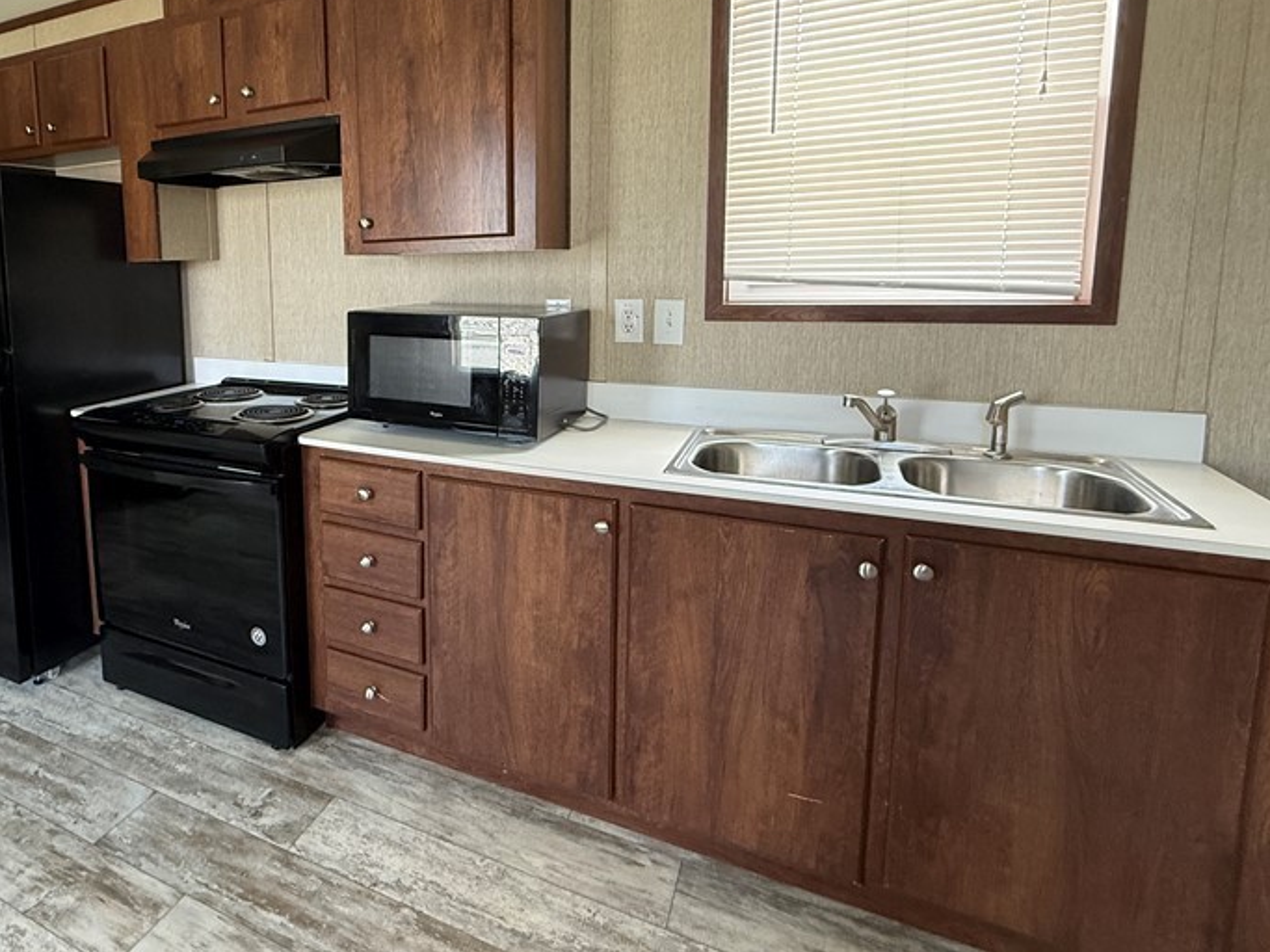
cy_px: 359
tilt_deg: -6.5
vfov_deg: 62.6
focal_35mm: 21
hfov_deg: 75.5
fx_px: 770
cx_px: 383
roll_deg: +2.1
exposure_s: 1/85
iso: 400
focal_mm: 2.22
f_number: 2.2
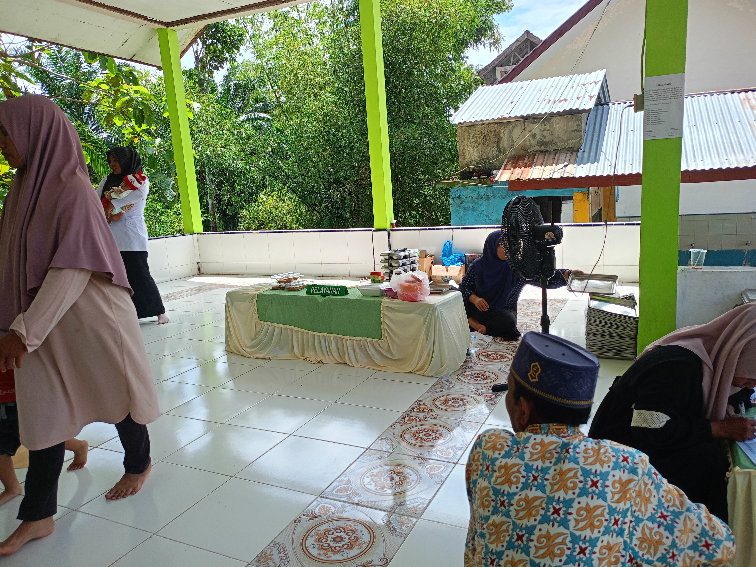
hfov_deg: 63.4
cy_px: 284
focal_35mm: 28
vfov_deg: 49.7
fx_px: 612
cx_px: 378
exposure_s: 1/433
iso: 100
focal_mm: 4.7
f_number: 1.79
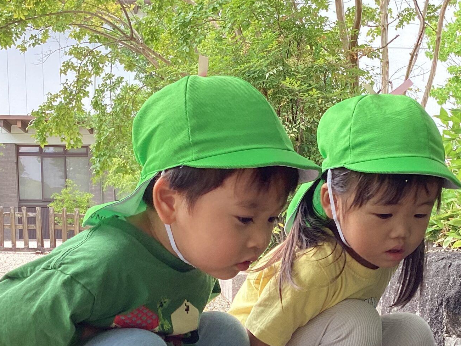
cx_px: 270
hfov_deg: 31.6
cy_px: 308
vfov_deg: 23.4
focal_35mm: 61
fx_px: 812
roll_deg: +1.3
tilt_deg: -5.4
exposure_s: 1/122
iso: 25
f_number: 2.4
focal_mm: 3.3
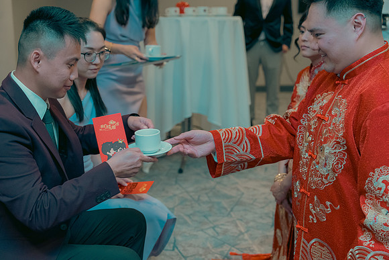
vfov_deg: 27.0
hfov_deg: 39.6
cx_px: 194
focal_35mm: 50
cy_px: 130
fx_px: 540
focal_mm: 50
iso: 2500
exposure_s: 1/160
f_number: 3.5
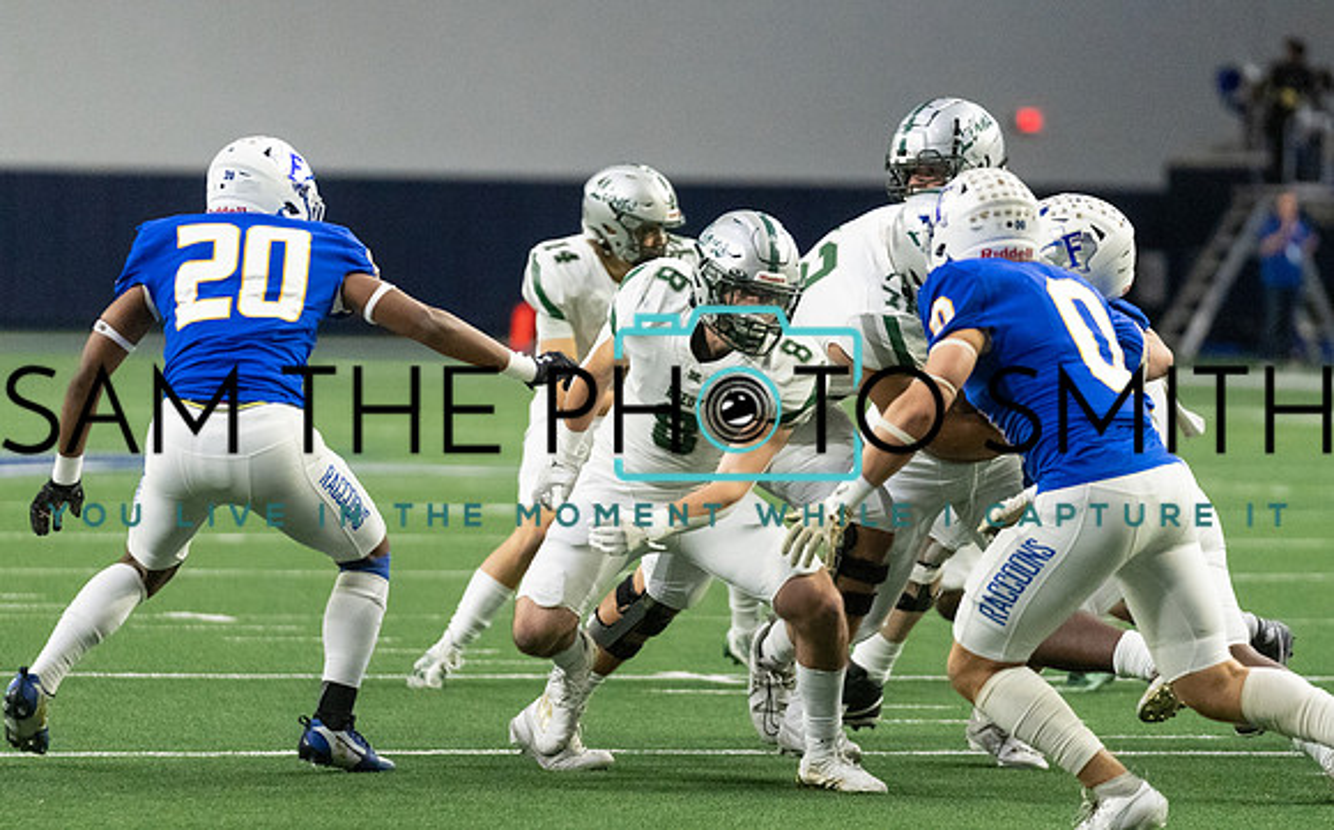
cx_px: 601
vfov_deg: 4.3
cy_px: 411
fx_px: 11142
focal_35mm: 307
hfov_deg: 6.9
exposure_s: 1/1250
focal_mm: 200
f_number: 2.8
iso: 4000
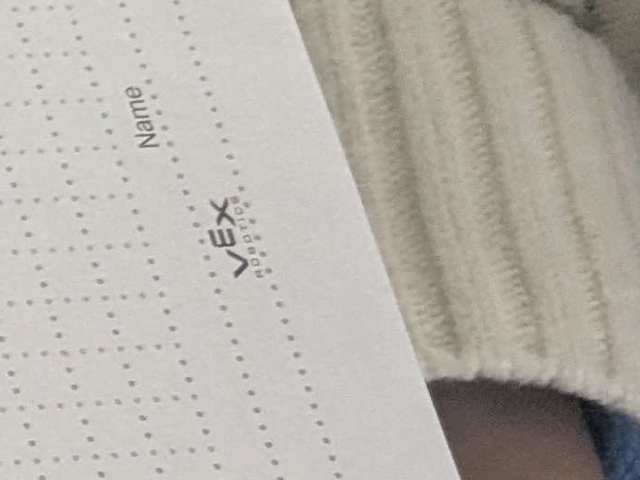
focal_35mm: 156
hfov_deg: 10.7
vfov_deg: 9.3
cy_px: 678
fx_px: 2883
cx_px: -921
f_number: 1.73
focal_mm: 4.38
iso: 324
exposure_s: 1/120
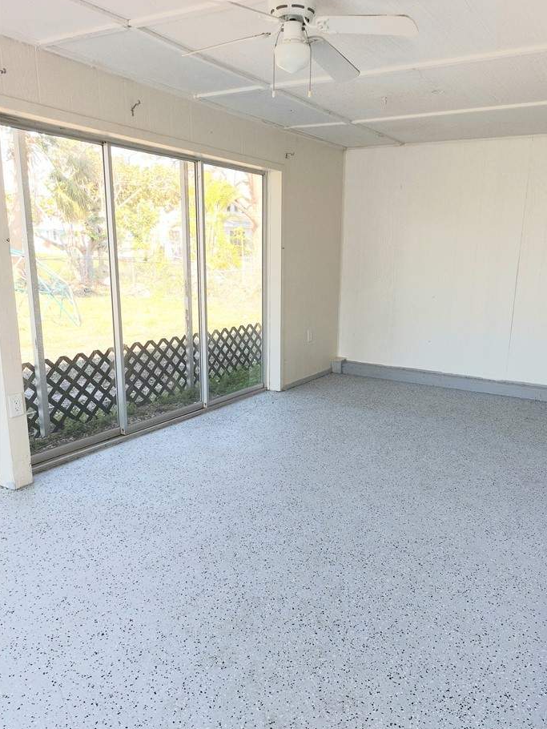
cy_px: 391
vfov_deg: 65.2
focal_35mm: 27
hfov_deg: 51.3
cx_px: 304
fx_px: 569
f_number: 1.8
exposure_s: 1/120
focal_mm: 5.23
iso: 25
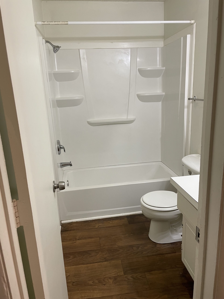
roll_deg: +3.5
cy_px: 150
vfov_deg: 67.3
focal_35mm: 26
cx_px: 112
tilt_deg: -14.9
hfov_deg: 53.1
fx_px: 224
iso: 80
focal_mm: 4.2
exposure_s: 1/60
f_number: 1.6
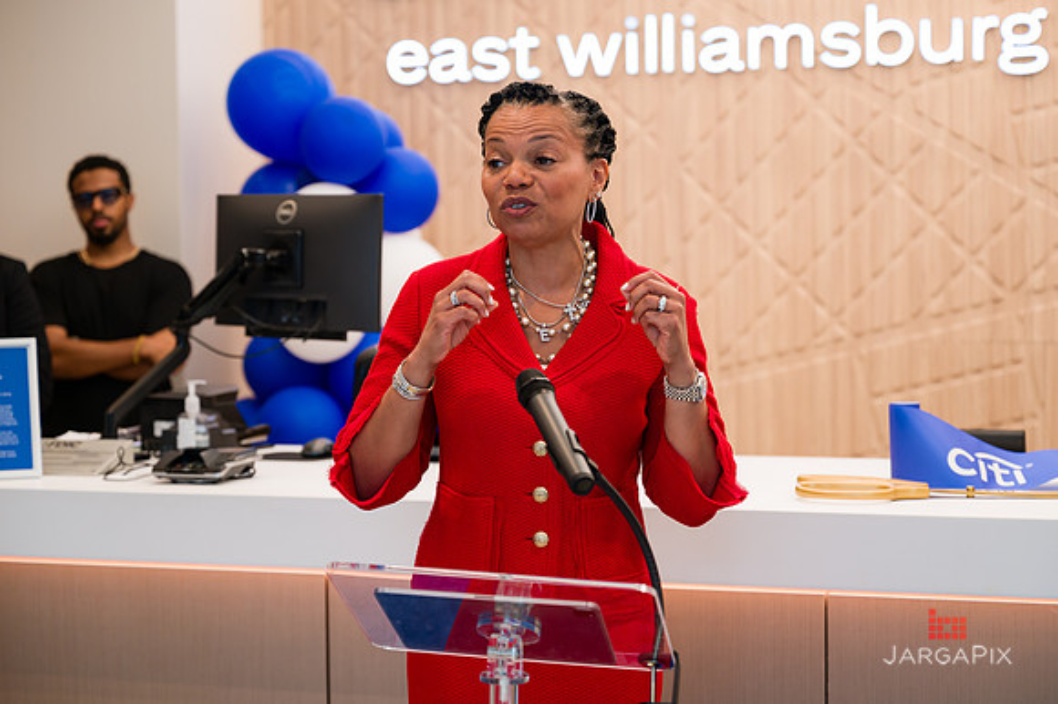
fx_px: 2129
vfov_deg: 18.8
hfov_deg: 27.9
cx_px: 544
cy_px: 342
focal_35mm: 72
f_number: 3.2
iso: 400
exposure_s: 1/200
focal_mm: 70
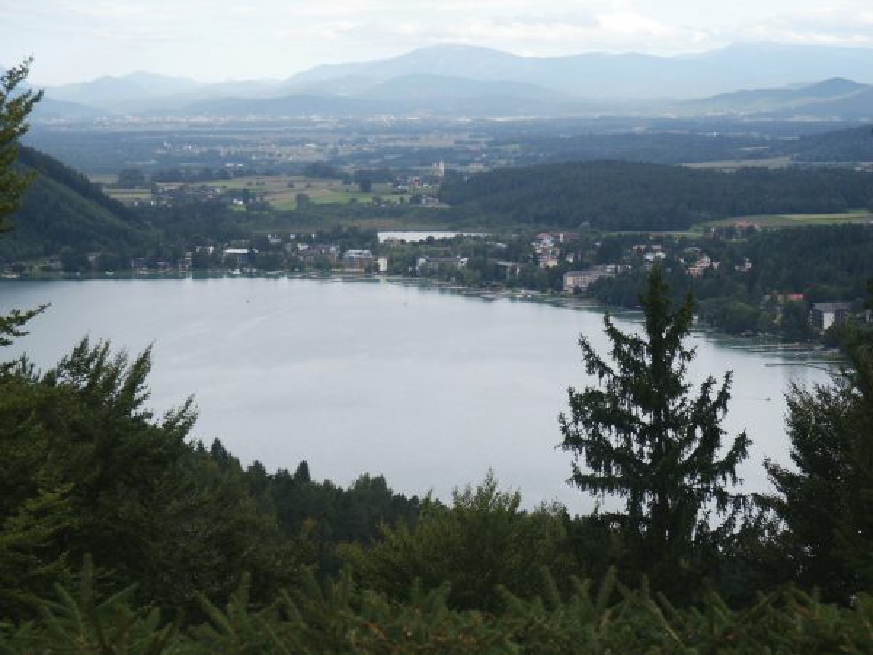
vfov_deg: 14.1
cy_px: 328
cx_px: 436
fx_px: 2648
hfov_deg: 18.7
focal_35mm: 105
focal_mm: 21.4
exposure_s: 1/350
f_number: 3.6
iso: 64
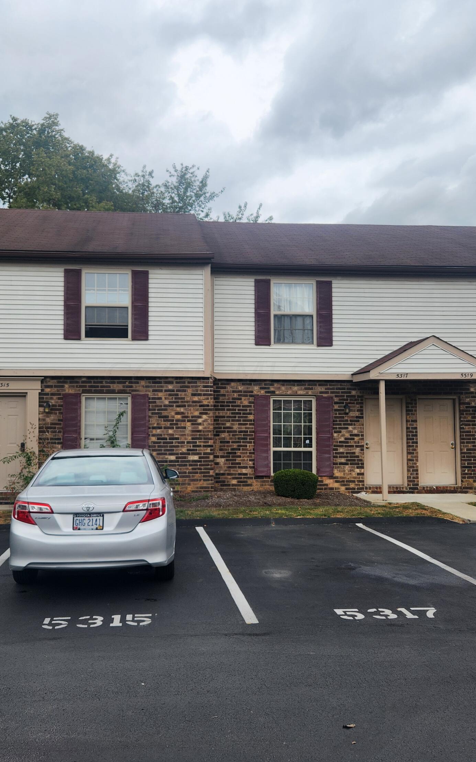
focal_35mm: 33
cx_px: 208
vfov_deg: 58.1
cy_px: 375
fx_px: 685
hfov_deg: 38.3
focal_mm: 5.4
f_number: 1.8
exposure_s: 1/242
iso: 20
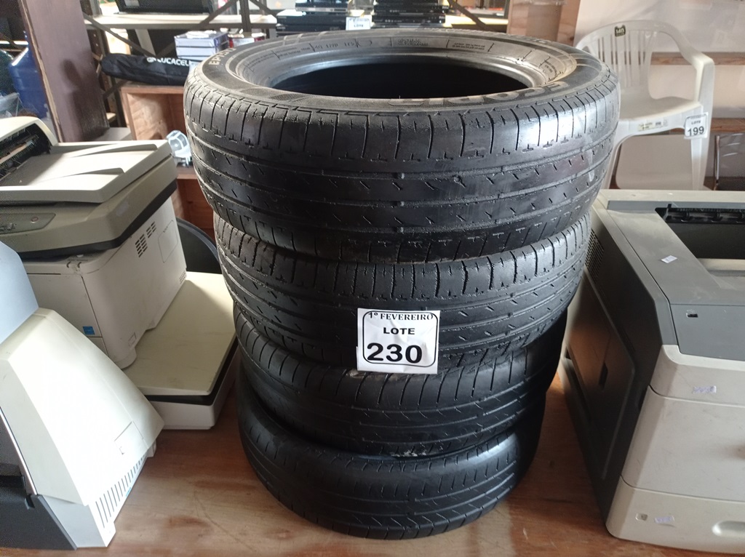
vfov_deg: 49.7
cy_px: 278
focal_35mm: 28
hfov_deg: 63.5
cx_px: 372
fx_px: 602
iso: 424
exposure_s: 1/24
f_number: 1.79
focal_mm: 4.7
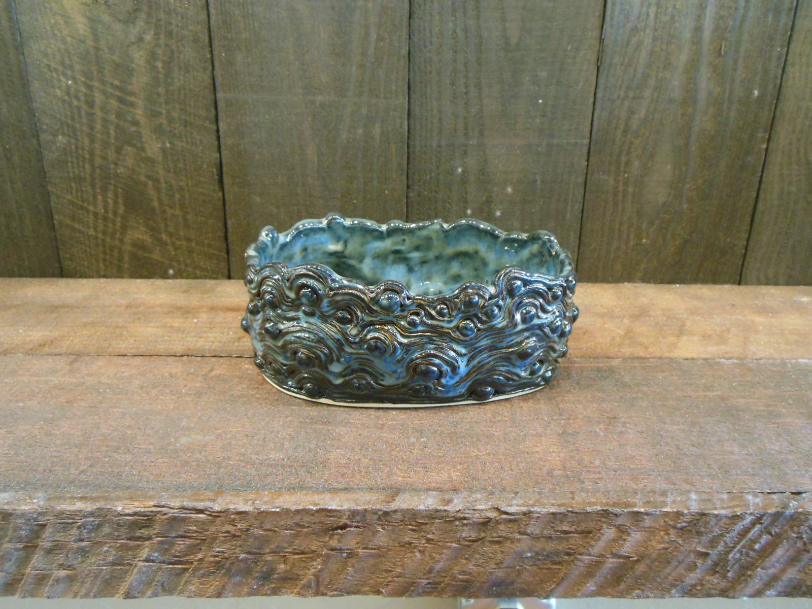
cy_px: 304
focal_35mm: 29
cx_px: 406
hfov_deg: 61.7
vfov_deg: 48.2
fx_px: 680
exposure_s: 1/8
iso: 800
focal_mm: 5.2
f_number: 3.3
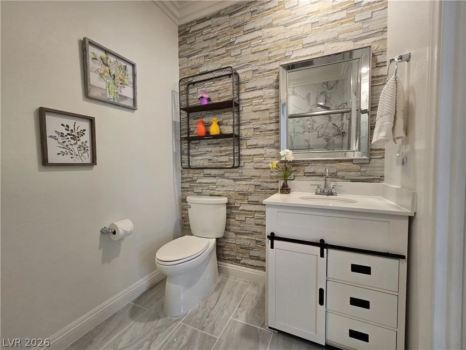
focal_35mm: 13
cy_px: 175
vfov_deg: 89.9
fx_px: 175
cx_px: 233
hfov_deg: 106.2
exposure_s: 1/60
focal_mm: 2.2
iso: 200
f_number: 2.2
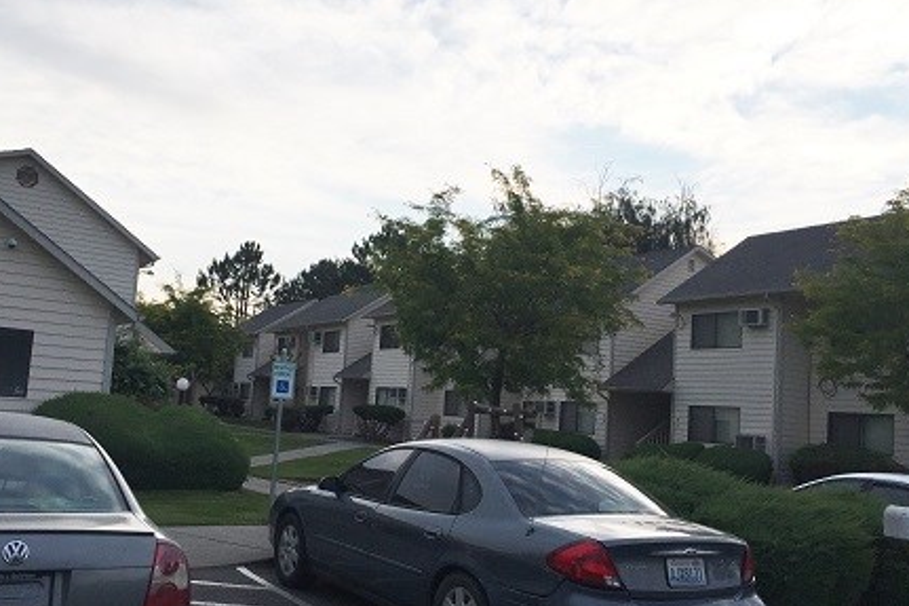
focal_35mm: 35
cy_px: 347
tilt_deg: +5.3
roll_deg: -5.2
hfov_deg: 54.4
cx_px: 420
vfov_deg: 37.7
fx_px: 883
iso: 32
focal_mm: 4.15
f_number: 2.2
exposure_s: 1/670
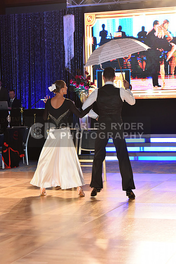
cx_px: 88
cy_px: 132
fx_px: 601
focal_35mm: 82
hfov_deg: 16.7
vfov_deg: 24.8
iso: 2000
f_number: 4.5
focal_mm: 82
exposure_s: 1/250
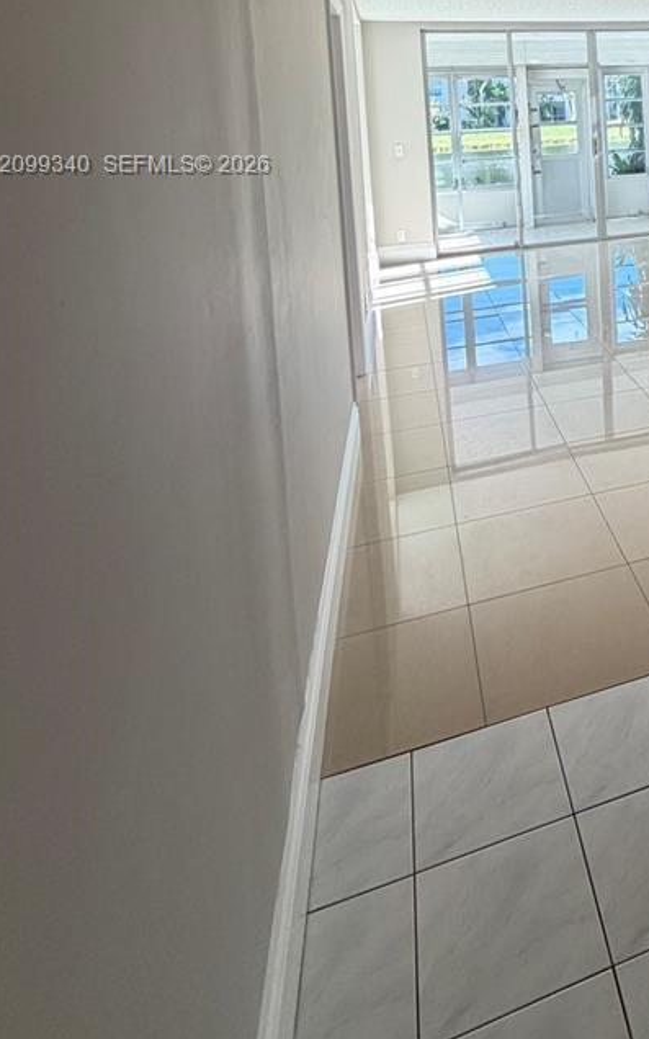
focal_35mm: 28
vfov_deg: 59.6
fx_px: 793
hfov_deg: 37.7
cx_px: 703
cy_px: 167
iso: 125
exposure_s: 1/120
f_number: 2.2
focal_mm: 2.22
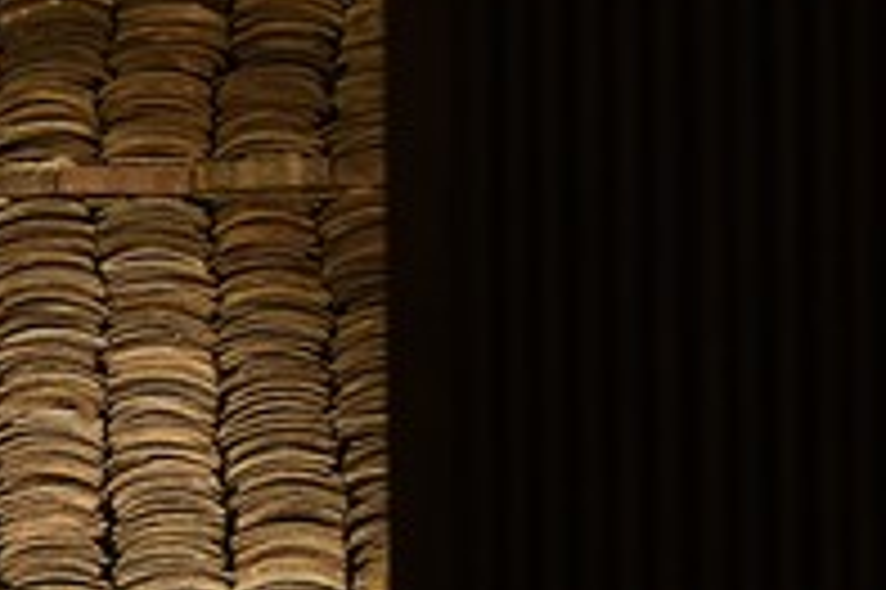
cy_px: 712
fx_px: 7869
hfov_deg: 6.4
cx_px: -371
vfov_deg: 4.3
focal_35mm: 320
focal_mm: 70
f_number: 2.8
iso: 1250
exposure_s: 1/20
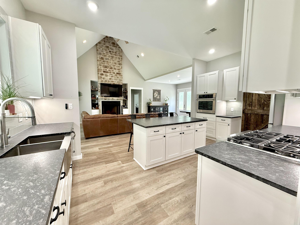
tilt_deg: -4.7
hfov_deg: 102.1
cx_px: 150
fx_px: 121
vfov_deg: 85.7
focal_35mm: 14
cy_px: 112
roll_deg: -0.3
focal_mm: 2.22
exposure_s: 1/120
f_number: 2.2
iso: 320
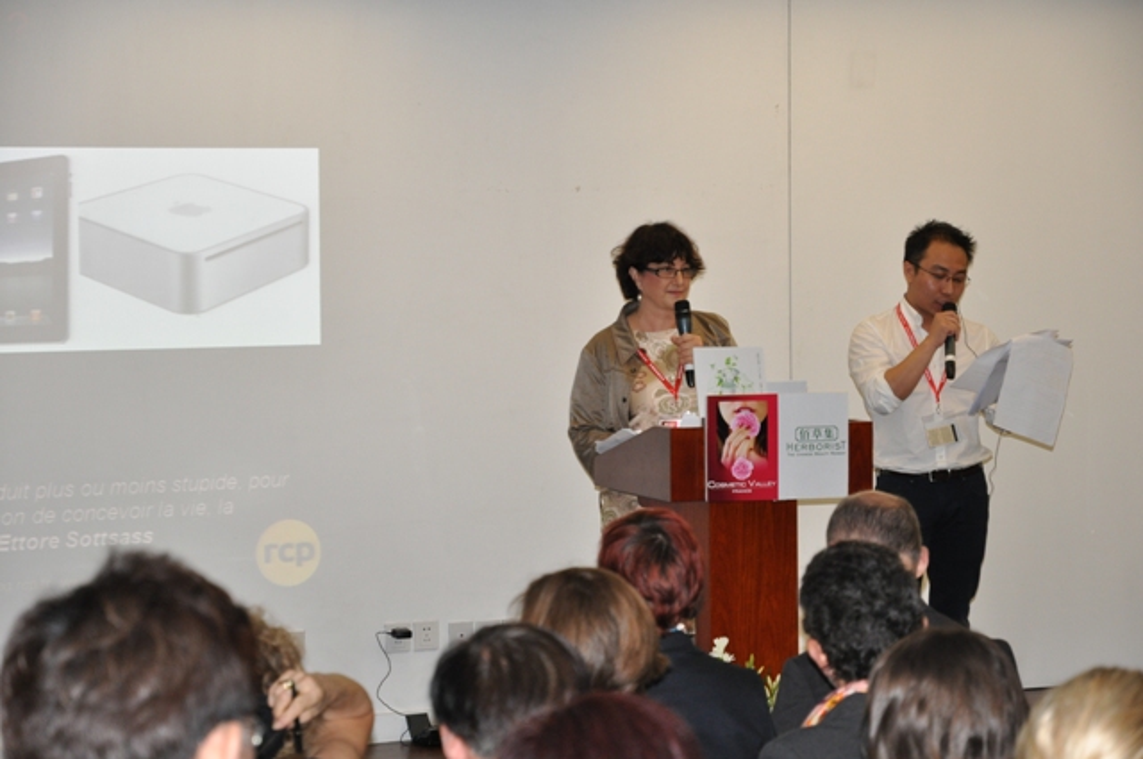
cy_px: 380
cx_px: 572
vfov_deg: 13.0
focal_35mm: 105
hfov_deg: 19.5
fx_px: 3329
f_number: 5.6
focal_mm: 70
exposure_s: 1/60
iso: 800
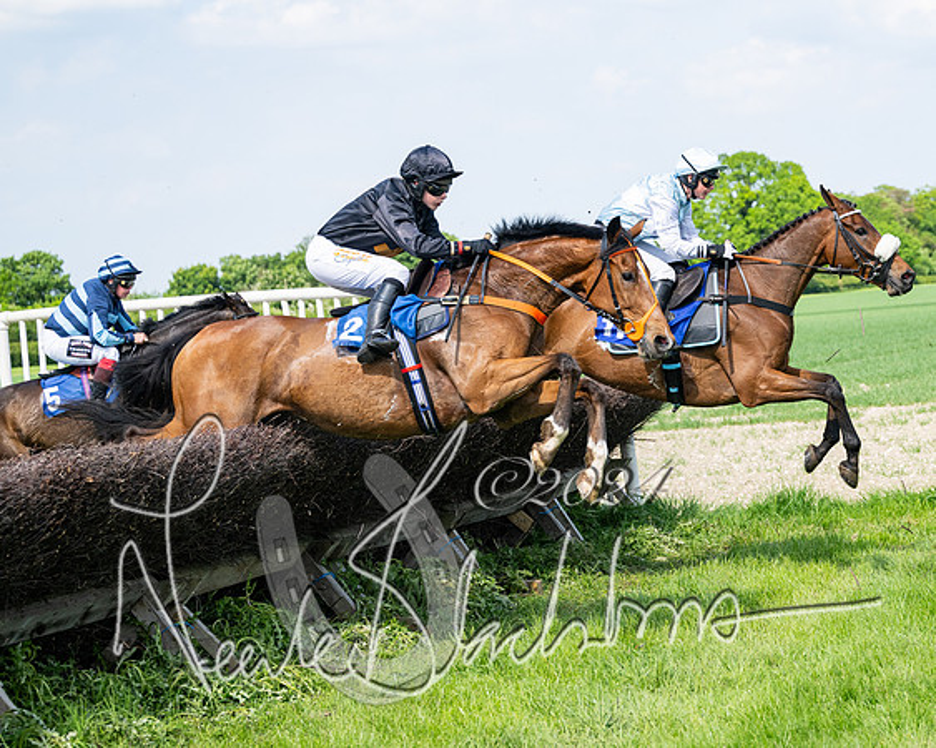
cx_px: 654
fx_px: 2652
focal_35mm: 96
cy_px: 431
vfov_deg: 16.0
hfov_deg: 19.9
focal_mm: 70
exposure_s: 1/3200
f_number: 4
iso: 400
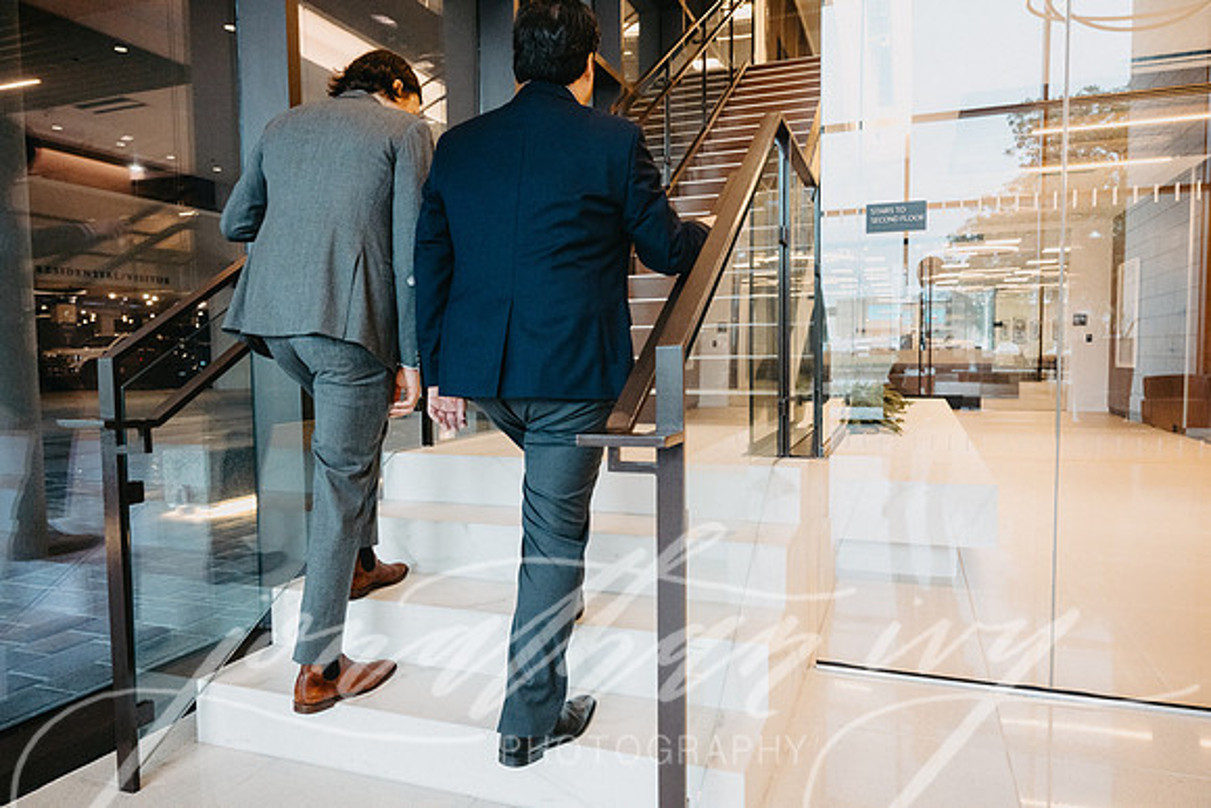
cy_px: 404
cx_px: 606
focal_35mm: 24
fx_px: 807
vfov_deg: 53.2
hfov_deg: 73.7
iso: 2500
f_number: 3.5
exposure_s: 1/500
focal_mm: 24
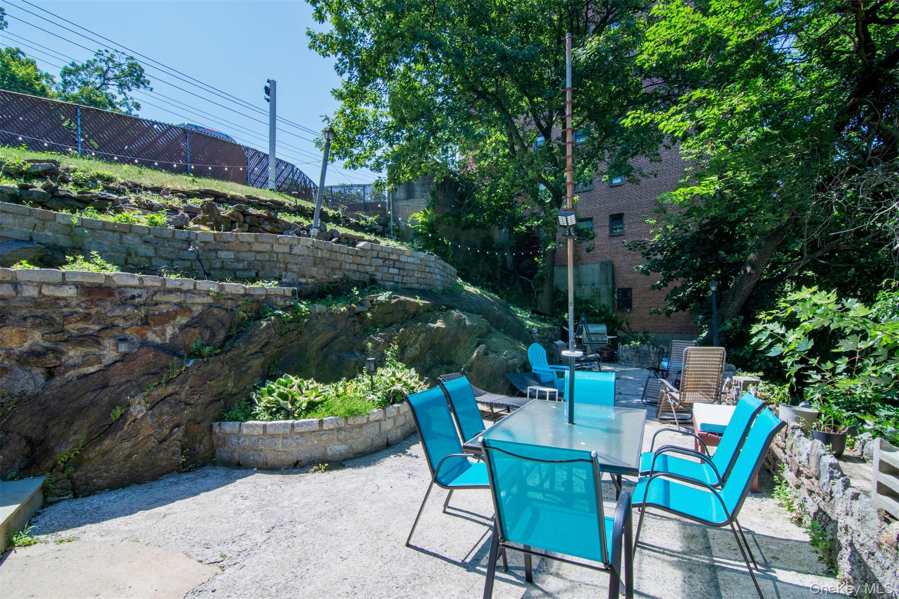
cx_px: 450
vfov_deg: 72.0
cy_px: 300
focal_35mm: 16
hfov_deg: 95.0
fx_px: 412
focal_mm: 11
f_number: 14
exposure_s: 1/160
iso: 400
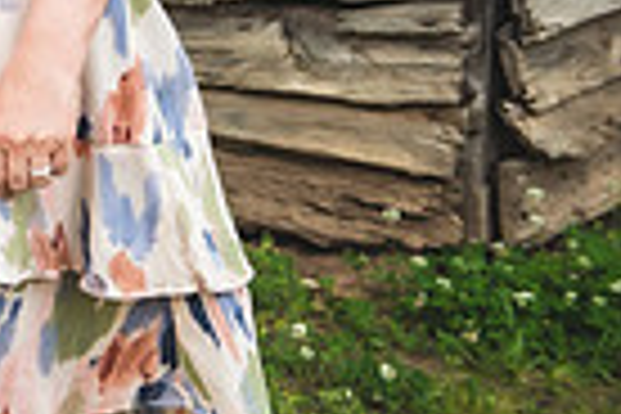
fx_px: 3484
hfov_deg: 9.4
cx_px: -680
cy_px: -299
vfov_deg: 6.7
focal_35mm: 202
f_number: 5.6
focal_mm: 48
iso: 160
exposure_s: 1/200
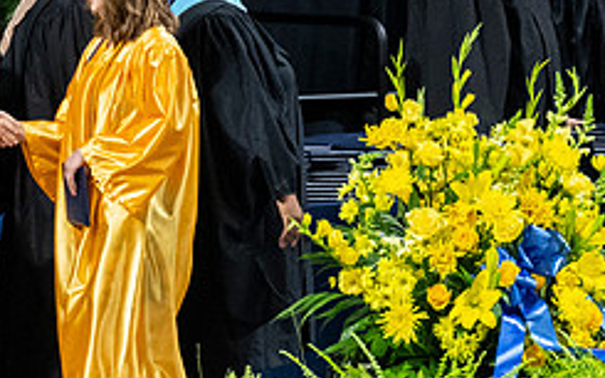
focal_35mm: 818
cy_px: 298
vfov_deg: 1.6
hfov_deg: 2.6
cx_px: 76
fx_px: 13484
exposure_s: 1/200
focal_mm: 190
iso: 2000
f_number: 4
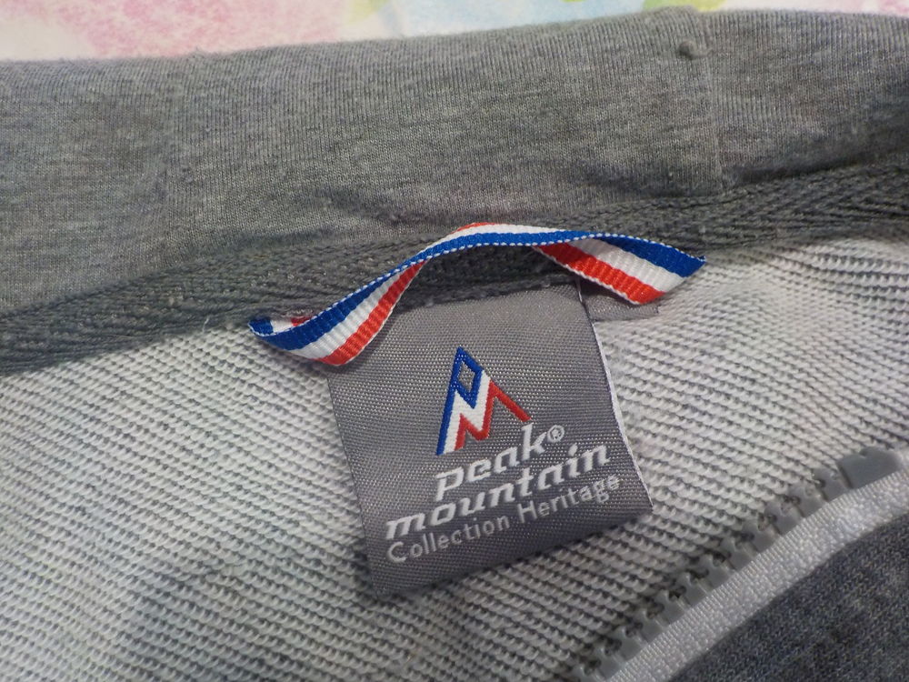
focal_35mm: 30
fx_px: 788
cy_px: 341
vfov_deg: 46.8
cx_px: 454
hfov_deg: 60.0
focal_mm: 4.1
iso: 280
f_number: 3.3
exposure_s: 1/30
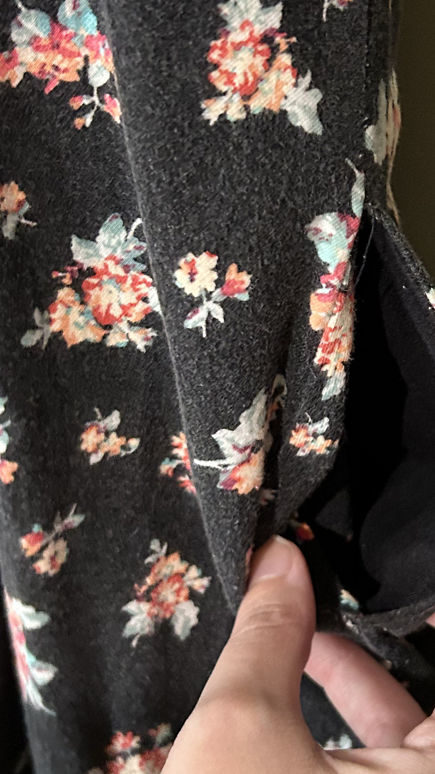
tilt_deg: -46.2
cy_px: 352
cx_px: 411
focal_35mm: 57
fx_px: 1169
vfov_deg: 36.6
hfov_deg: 20.5
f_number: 1.5
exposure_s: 1/29
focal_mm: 5.7
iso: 640
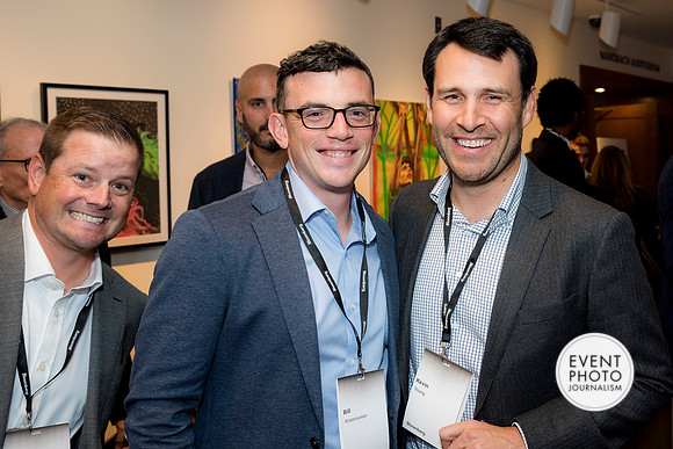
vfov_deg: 32.1
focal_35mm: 42
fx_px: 781
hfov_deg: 46.1
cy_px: 210
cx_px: 435
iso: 800
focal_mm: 32
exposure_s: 1/125
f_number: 5
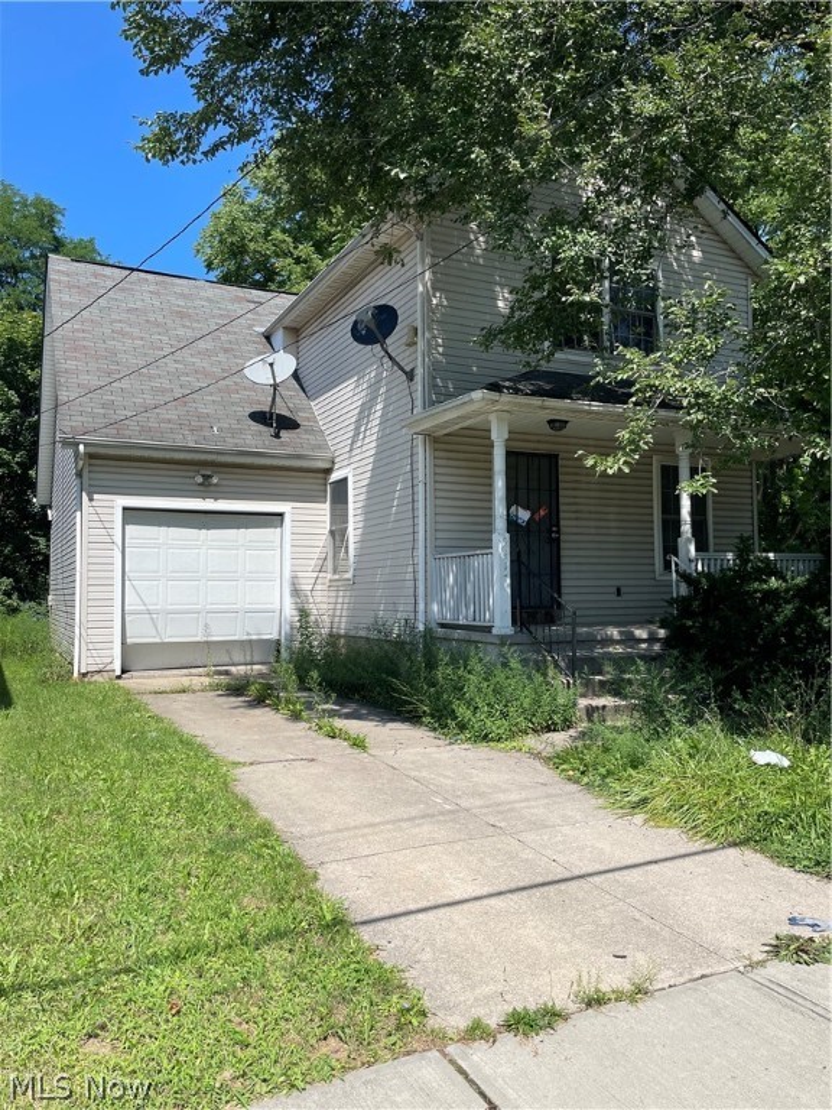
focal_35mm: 26
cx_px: 416
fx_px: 833
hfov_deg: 53.1
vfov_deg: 67.3
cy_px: 555
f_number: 1.6
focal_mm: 4.2
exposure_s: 1/3861
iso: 50
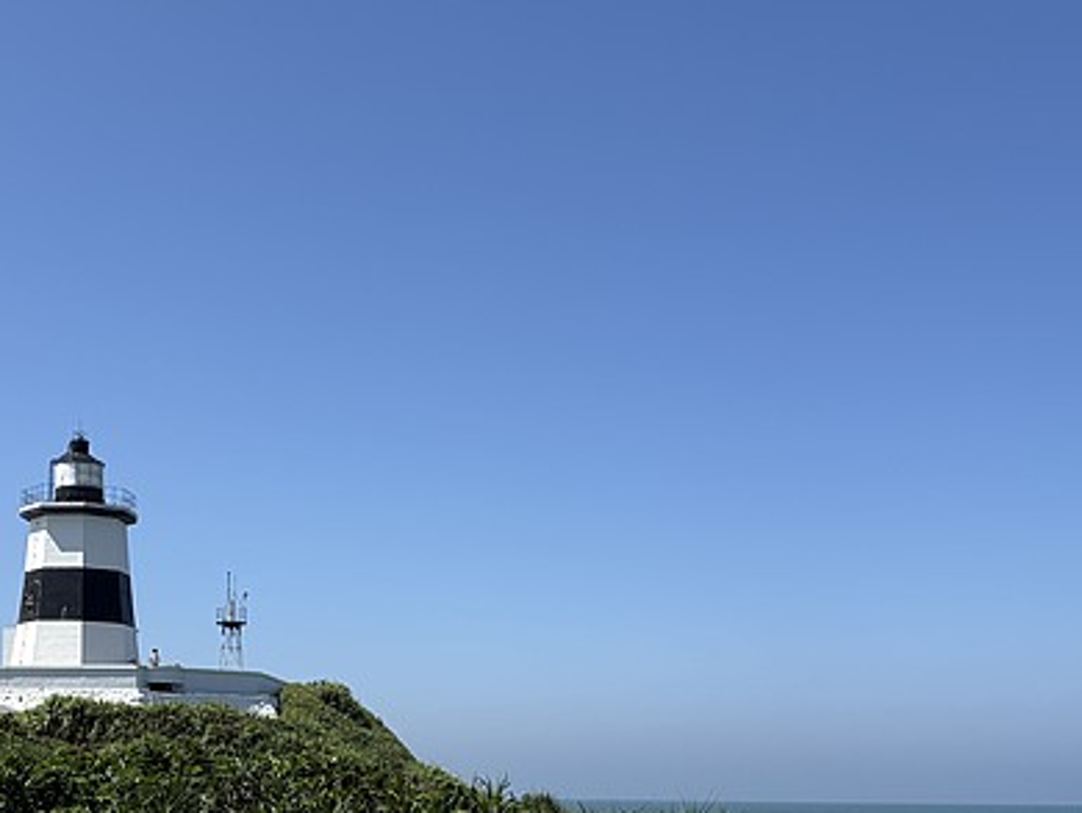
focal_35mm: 52
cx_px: 322
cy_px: 662
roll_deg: -0.2
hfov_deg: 36.2
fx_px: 1626
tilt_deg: +5.1
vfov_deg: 27.5
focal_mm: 5.96
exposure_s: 1/4608
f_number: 1.6
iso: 50
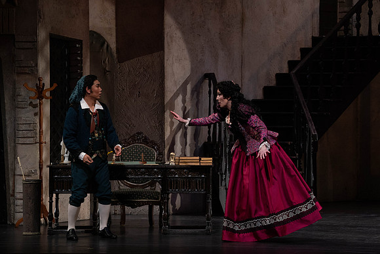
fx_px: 1805
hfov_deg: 12.0
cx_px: 190
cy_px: 127
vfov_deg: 8.0
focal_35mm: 171
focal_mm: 171
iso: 3200
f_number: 9
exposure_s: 1/250
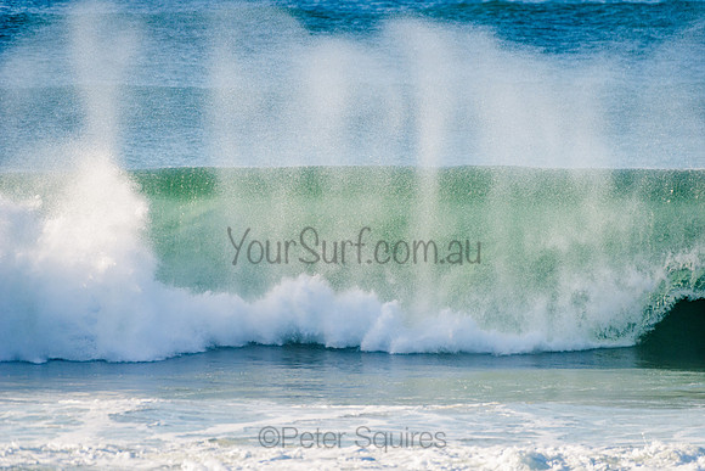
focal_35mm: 500
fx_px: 9793
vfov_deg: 2.8
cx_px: 352
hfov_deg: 4.1
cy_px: 236
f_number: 5.6
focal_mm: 500
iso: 250
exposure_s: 1/1600
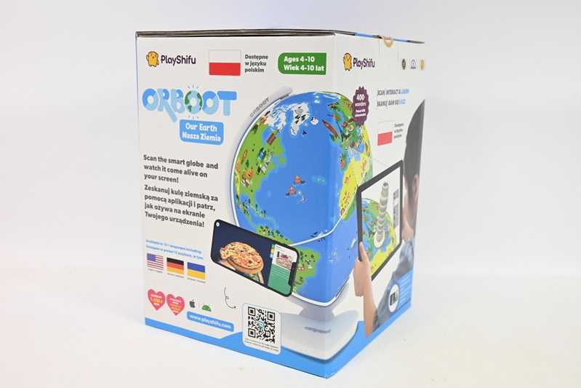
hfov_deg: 51.3
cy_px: 194
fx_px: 605
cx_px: 290
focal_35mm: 38
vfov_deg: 35.5
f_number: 4.2
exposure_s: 1/160
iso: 400
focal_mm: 25
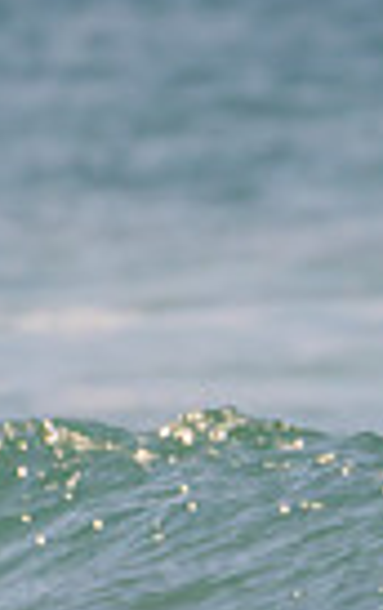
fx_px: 43985
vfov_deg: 0.8
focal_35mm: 2642
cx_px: 787
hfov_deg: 0.5
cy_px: 546
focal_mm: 500
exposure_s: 1/2000
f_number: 5.6
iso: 220
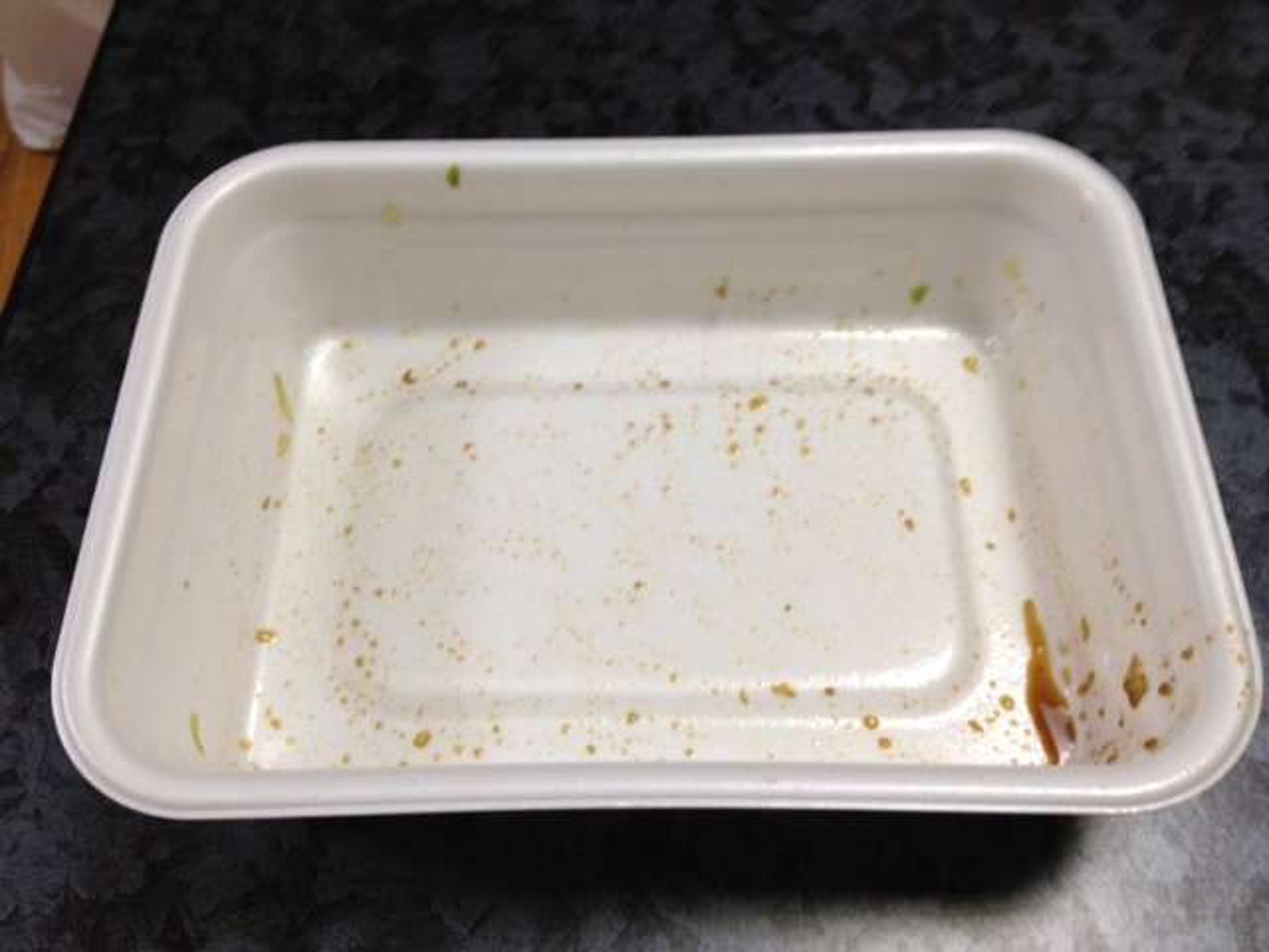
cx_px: 634
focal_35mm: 35
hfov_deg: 52.6
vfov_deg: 40.7
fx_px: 1283
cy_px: 476
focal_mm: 4.28
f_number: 2.4
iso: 64
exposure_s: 1/20
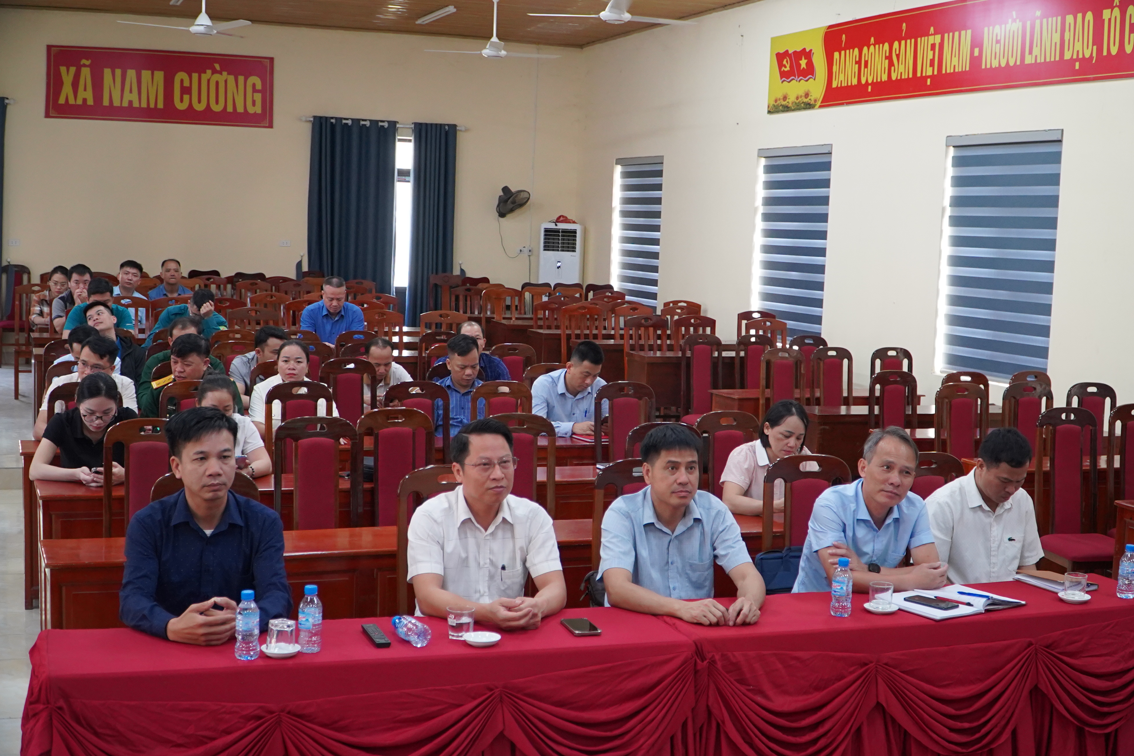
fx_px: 1323
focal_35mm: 42
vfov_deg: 31.9
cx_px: 567
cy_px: 378
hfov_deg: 46.4
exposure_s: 1/160
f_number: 4
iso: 2500
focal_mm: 28
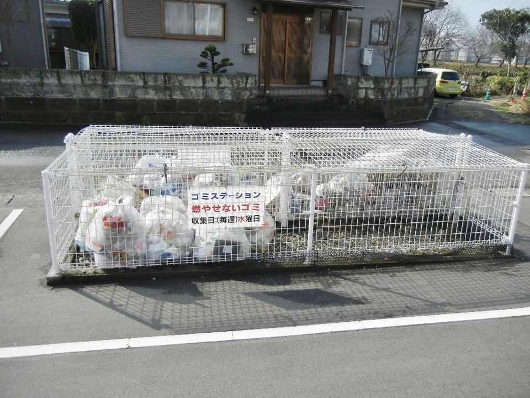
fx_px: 459
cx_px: 265
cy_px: 199
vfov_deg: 46.8
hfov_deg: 60.0
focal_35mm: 30
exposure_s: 1/347
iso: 160
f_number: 7
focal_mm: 5.4
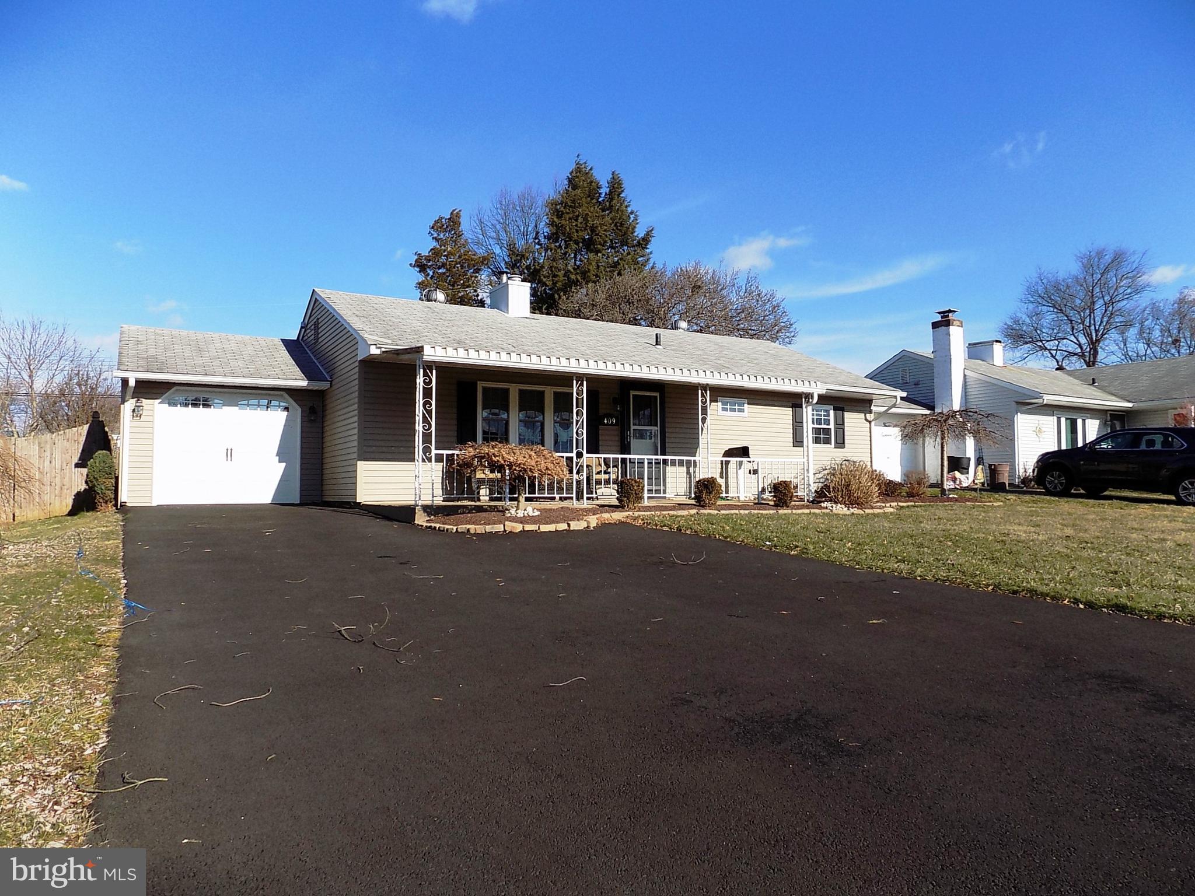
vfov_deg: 58.9
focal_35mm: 23
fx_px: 794
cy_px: 448
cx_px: 598
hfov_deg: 73.9
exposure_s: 1/1250
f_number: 3.1
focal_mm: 4
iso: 80
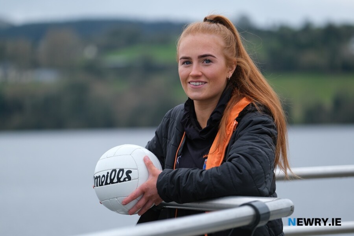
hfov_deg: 11.1
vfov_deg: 7.4
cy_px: 118
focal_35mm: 186
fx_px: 1829
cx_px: 177
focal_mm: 124.3
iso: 400
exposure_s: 1/1500
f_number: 2.8
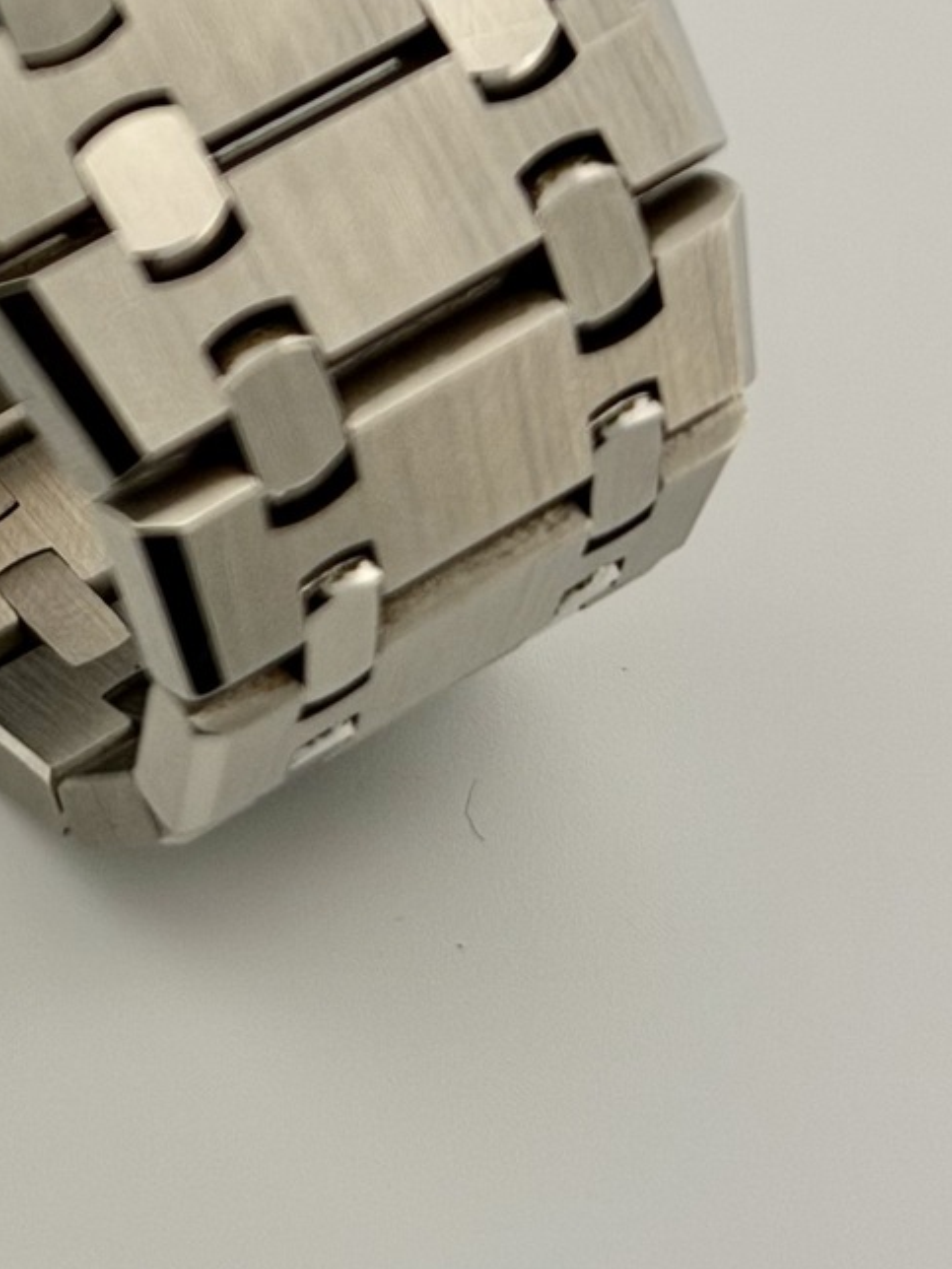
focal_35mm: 149
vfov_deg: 12.9
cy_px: -333
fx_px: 5464
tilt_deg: -46.9
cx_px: -87
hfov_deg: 9.9
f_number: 1.78
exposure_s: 1/2033
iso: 64
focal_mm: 6.76
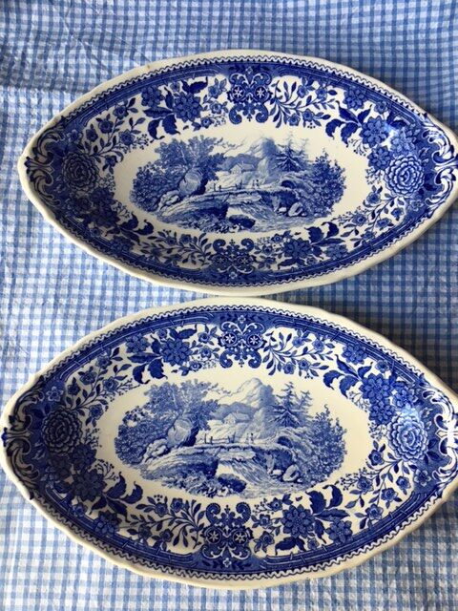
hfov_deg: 48.2
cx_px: 229
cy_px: 306
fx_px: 512
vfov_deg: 61.7
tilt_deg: -79.1
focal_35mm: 29
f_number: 2.2
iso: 25
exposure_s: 1/33
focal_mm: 4.15
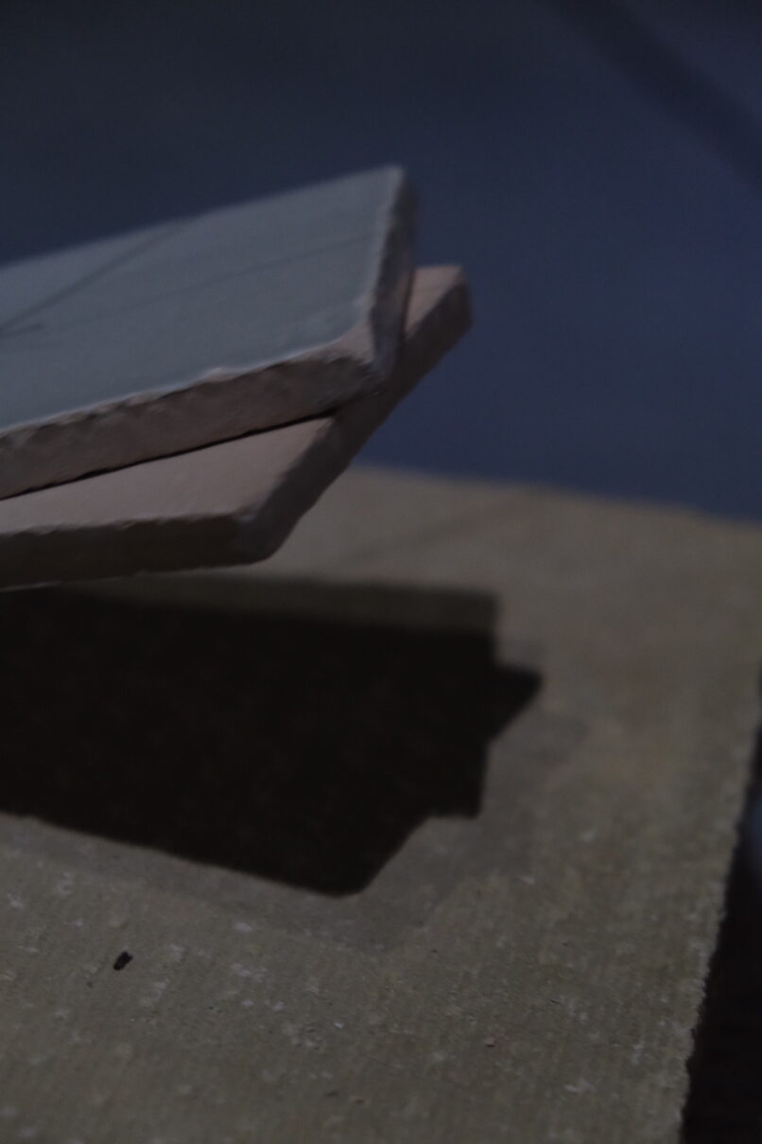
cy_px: 572
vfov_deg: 24.5
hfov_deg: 16.5
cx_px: 381
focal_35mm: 83
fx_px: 2635
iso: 3200
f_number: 4
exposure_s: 1/56
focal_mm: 55
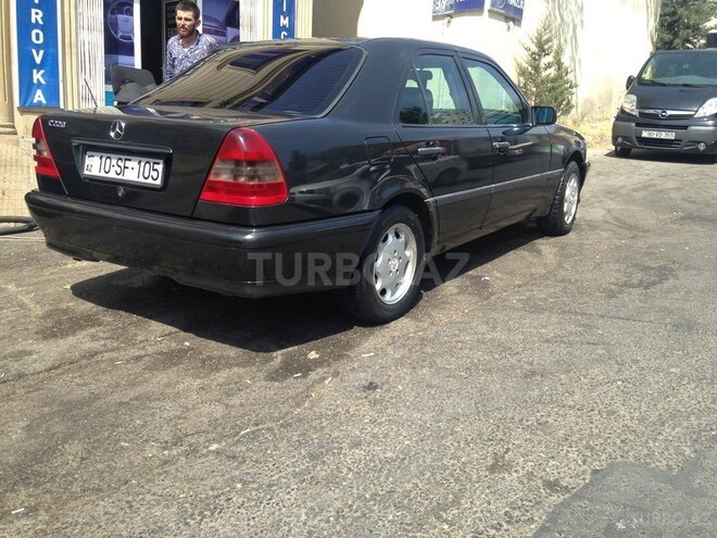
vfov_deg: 42.9
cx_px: 358
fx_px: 684
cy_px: 269
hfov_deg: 55.4
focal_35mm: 33
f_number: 2.4
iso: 50
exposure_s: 1/661
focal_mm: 4.12
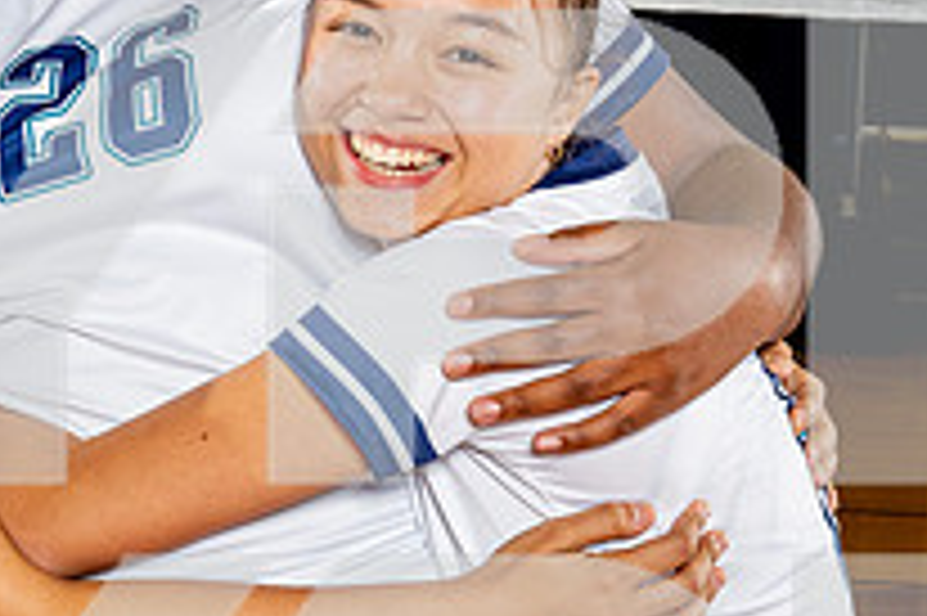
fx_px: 3139
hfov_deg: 16.7
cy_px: 229
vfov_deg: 11.2
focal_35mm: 122
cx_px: 179
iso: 1250
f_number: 8
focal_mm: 37
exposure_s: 1/250
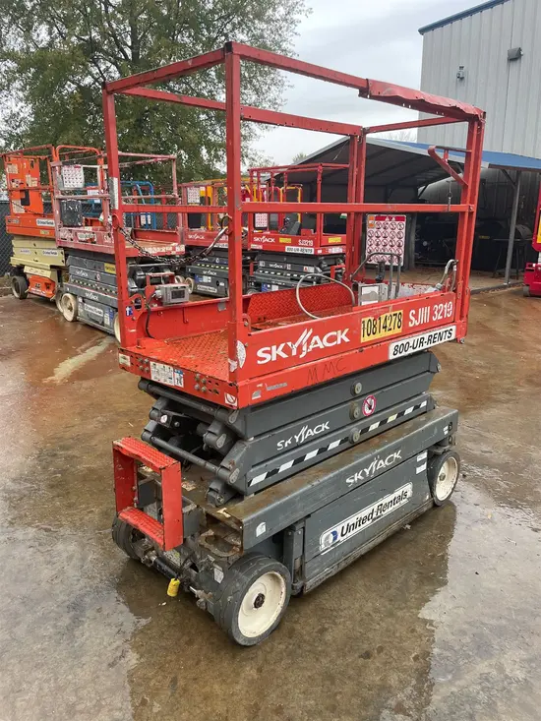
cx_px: 270
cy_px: 360
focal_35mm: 26
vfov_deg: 67.3
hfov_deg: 53.1
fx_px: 542
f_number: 1.6
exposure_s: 1/121
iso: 125
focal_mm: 4.2
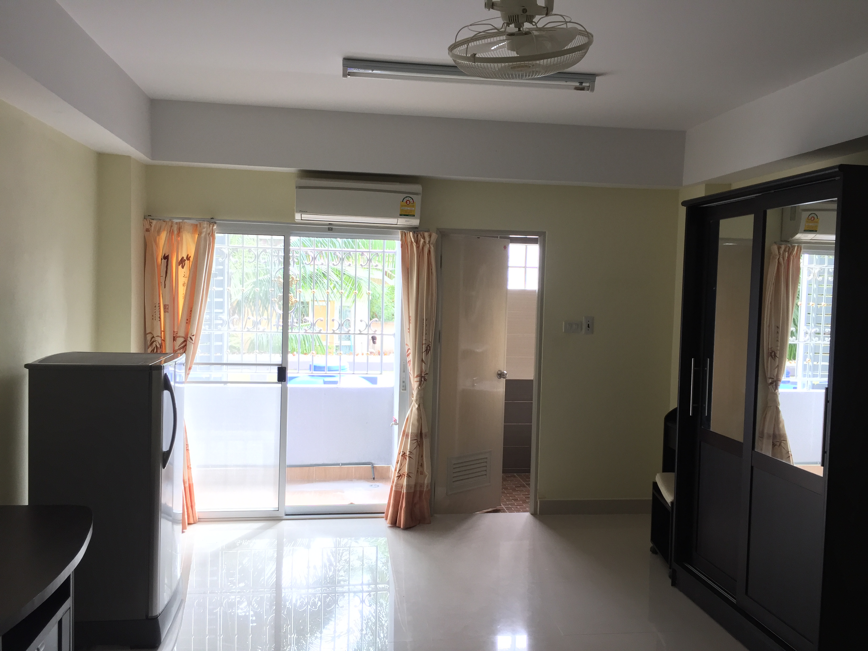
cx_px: 434
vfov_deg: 48.2
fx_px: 727
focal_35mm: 29
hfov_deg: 61.7
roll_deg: -2.3
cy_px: 326
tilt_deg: -2.8
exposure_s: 1/33
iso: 80
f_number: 2.2
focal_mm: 4.15
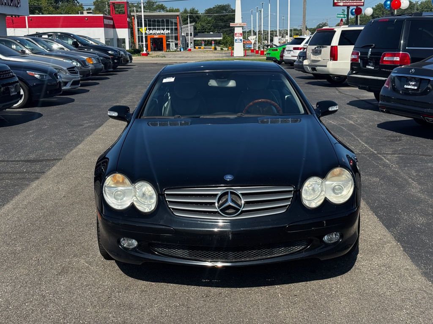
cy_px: 162
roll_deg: +0.6
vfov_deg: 30.3
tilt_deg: -12.5
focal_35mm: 48
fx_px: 600
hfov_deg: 39.7
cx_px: 216
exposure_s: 1/3425
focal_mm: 6.76
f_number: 1.78
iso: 64
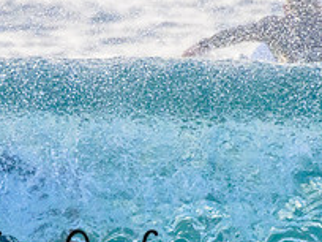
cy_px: 241
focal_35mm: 2739
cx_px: 134
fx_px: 25478
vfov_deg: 0.5
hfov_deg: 0.7
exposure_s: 1/2000
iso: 3200
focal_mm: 1000
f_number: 11
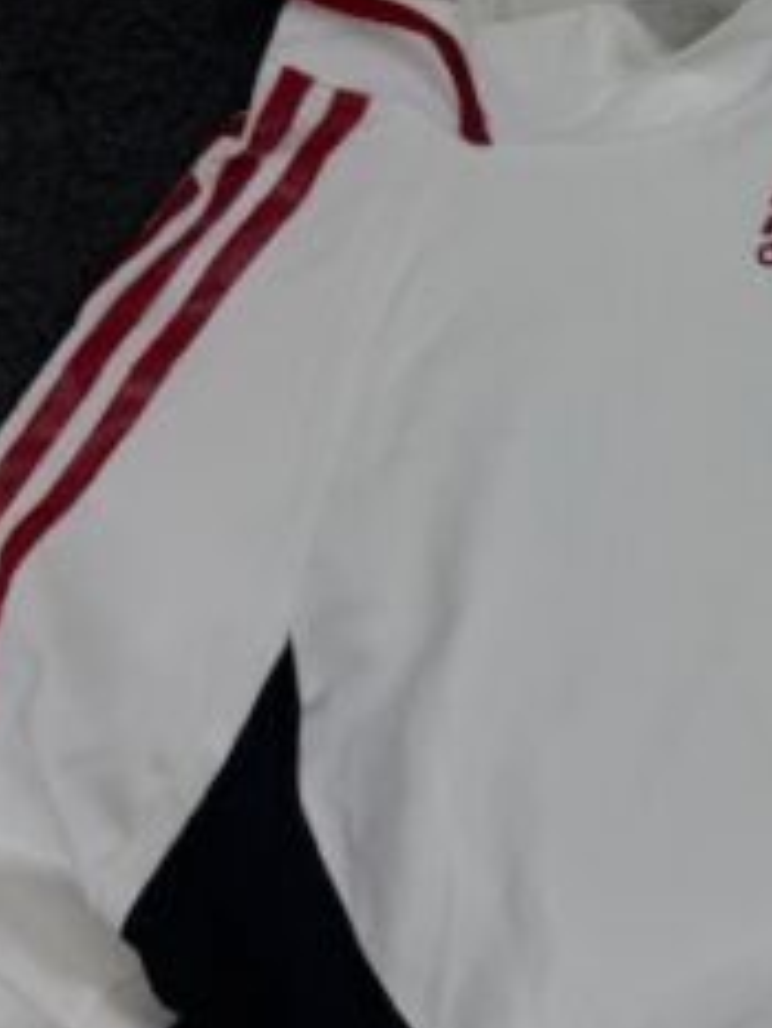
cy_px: 298
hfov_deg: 24.8
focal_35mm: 55
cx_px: 847
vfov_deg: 34.4
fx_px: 1634
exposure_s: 1/567
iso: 80
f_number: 1.78
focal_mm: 6.76
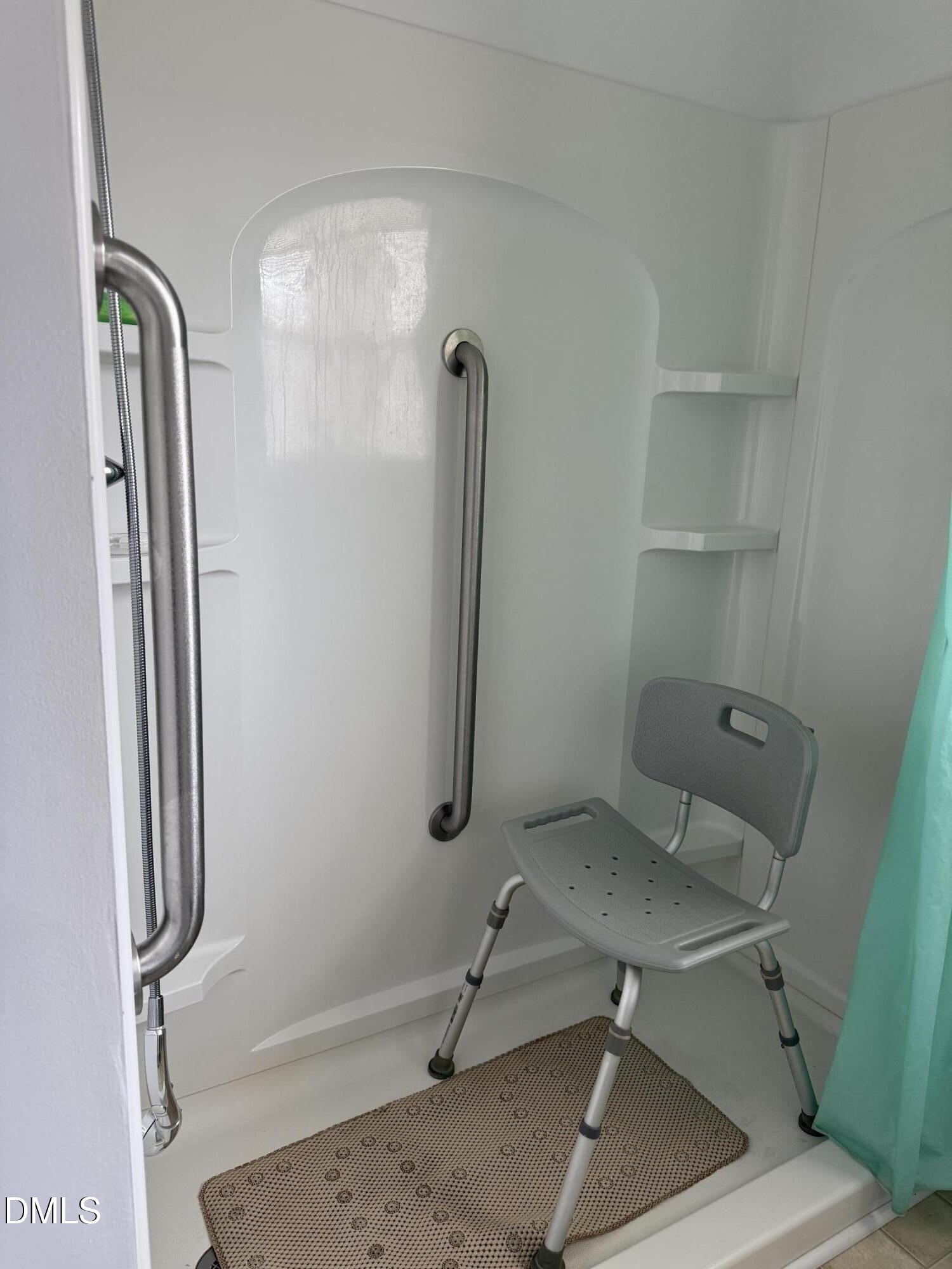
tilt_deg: -13.4
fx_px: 880
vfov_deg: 71.6
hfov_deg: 56.8
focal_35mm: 24
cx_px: 476
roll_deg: -3.2
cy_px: 634
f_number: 1.78
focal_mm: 6.76
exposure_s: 1/121
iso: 160
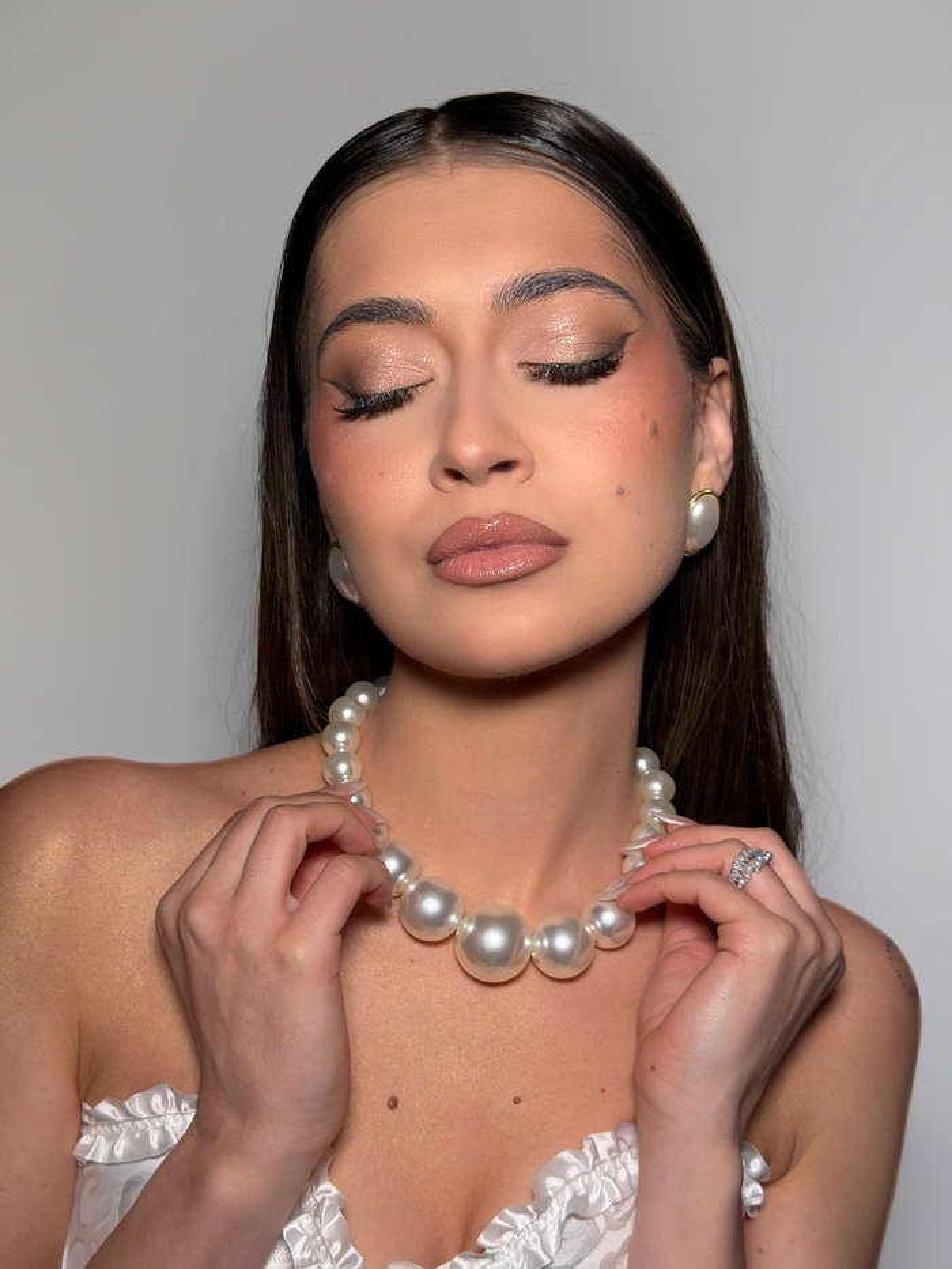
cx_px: 476
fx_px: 1760
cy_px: 634
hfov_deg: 30.3
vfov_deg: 39.7
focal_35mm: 48
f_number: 1.78
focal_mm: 6.76
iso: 50
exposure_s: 1/121
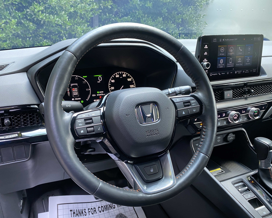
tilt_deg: -21.4
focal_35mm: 28
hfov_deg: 62.2
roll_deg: -1.1
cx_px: 133
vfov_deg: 51.5
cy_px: 111
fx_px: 225
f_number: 1.8
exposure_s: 1/60
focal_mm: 4.25
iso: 160
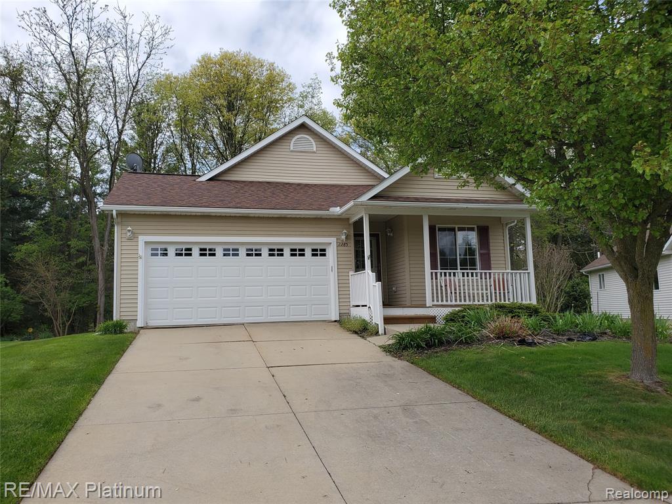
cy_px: 252
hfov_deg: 67.3
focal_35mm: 26
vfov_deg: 53.1
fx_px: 505
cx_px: 336
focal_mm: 4.3
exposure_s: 1/1433
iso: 50
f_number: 2.4
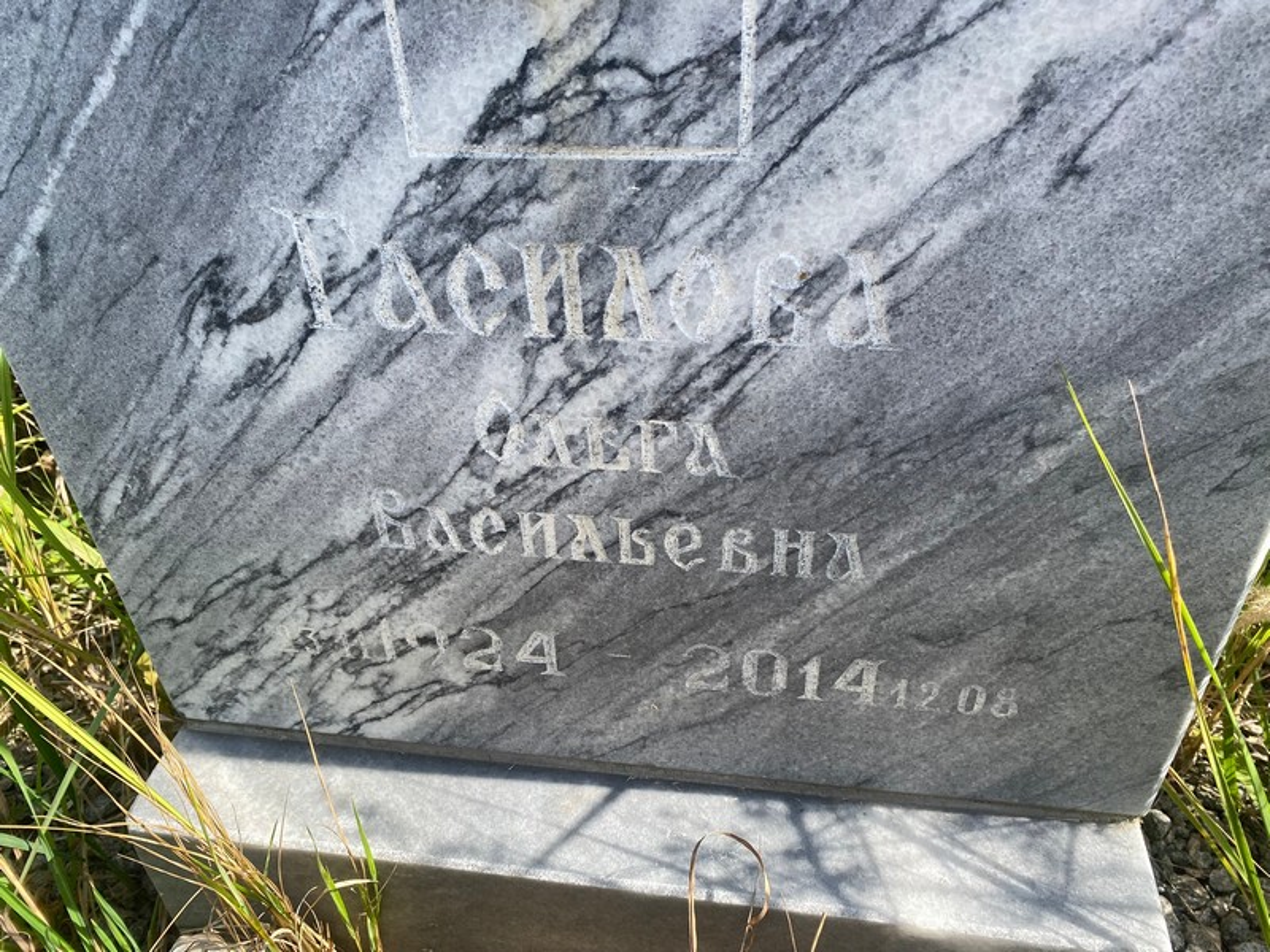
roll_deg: +4.0
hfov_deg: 67.3
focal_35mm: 26
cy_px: 476
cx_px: 635
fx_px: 954
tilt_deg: -39.1
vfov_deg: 53.1
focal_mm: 4.25
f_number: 1.8
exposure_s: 1/912
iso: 32
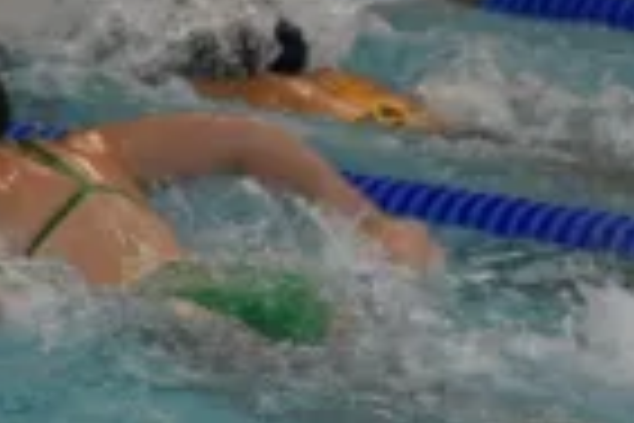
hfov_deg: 4.7
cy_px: 238
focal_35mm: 441
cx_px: 108
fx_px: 7766
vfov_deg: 3.1
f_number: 4.5
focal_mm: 92
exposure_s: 1/125
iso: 1400
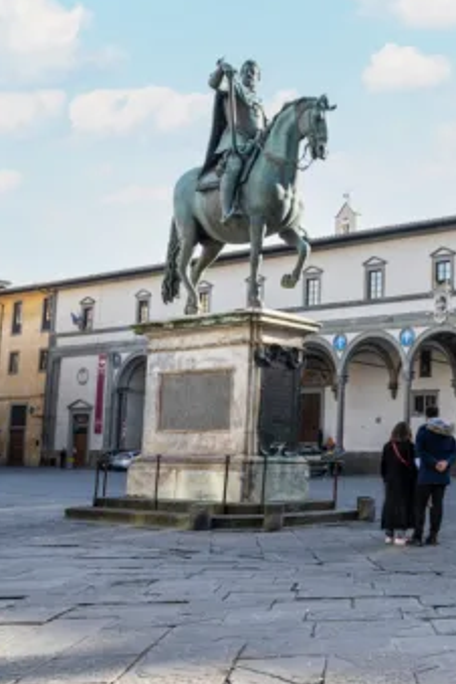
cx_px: 553
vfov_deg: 48.4
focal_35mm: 40
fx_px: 760
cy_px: 378
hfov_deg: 28.8
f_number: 10
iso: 100
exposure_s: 1/50
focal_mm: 23
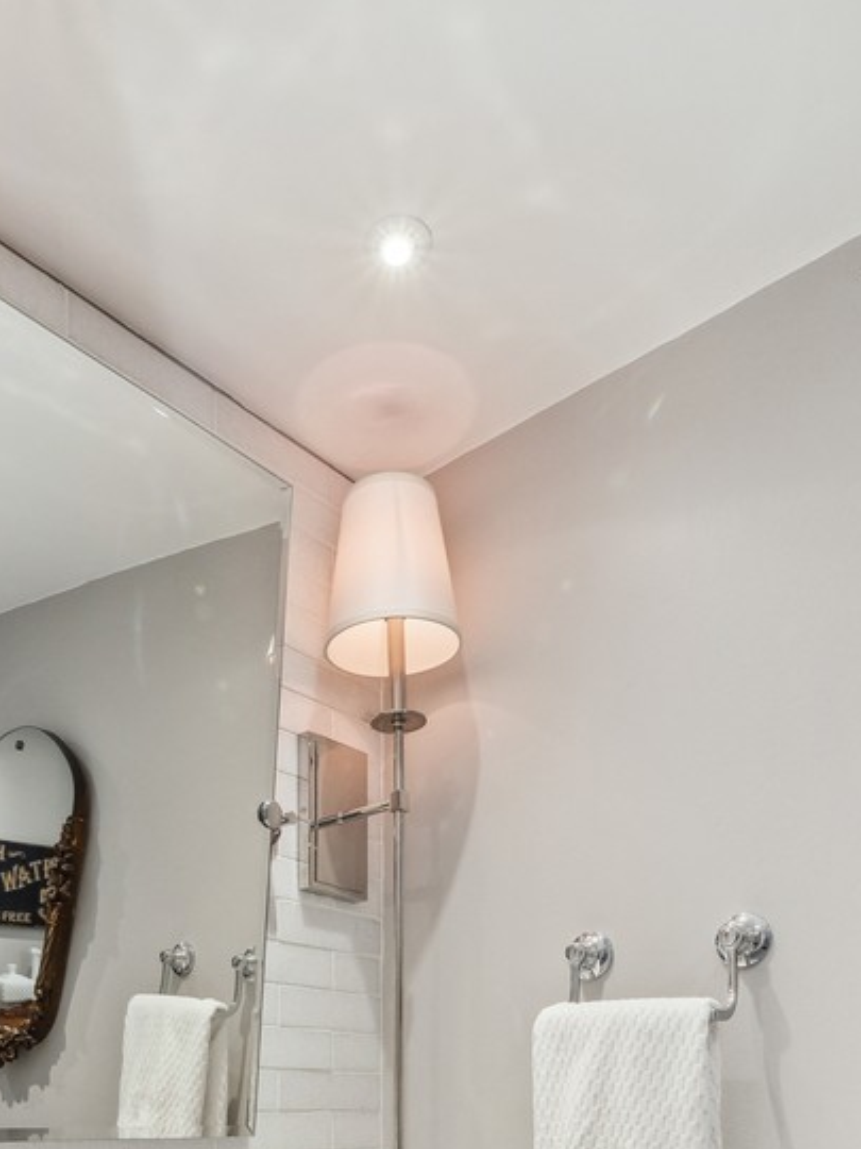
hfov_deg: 49.0
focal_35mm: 28
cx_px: 298
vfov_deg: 55.5
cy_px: 1023
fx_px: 929
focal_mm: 7
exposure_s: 1/6
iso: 400
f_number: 8
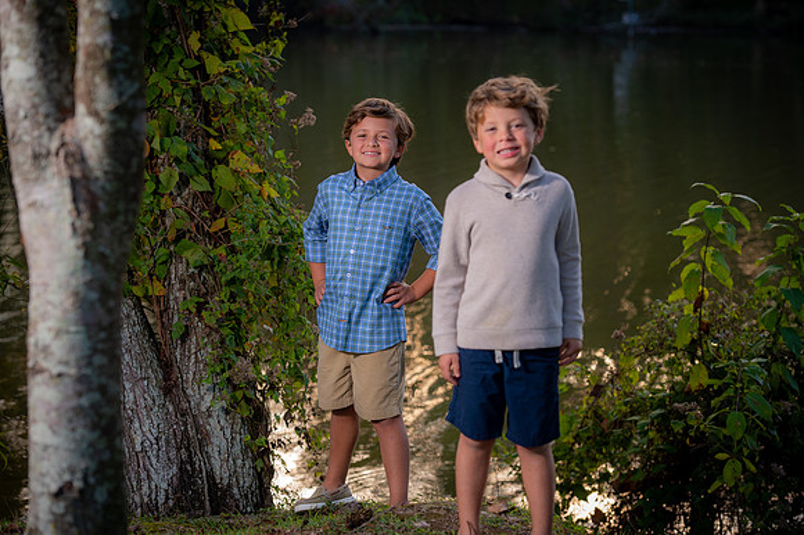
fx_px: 2344
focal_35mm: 105
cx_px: 402
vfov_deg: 13.0
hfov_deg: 19.5
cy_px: 268
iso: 200
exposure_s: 1/160
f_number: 4.5
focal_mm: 105
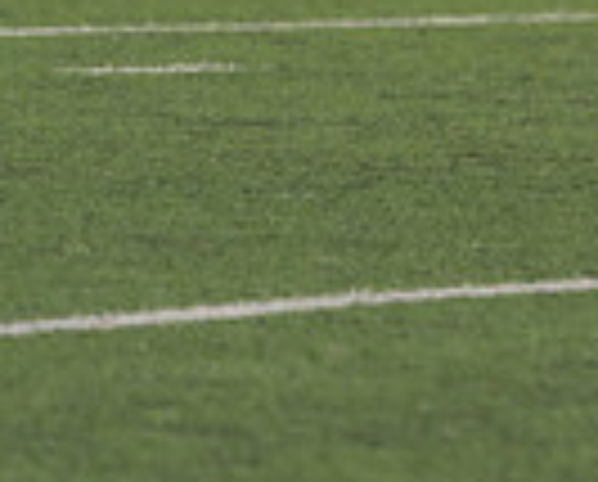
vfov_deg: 1.0
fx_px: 27706
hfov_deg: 1.2
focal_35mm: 1562
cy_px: -381
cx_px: 1250
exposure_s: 1/500
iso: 800
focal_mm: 382
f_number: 5.6
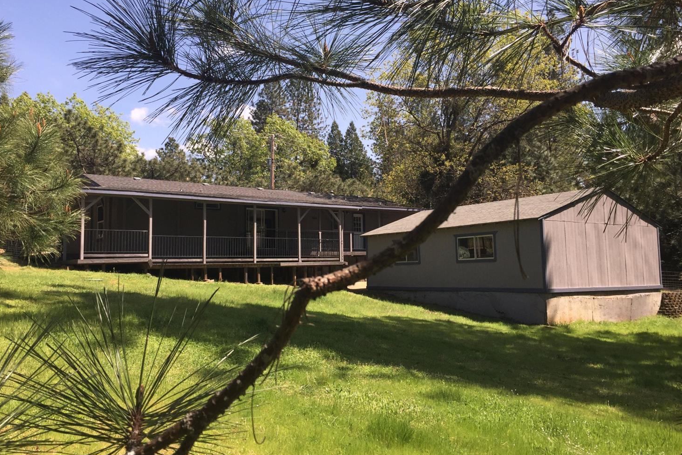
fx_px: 587
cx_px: 335
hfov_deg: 60.3
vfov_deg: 42.3
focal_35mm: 31
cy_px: 221
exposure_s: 1/1364
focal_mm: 4.15
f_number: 2.2
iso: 32
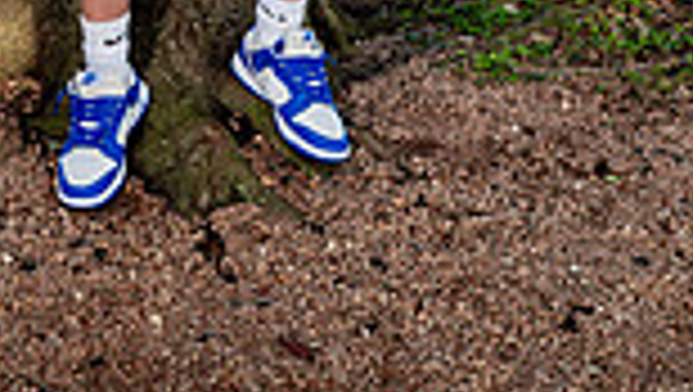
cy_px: -559
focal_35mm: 98
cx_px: 184
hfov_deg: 21.6
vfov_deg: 10.6
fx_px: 1803
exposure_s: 1/250
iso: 100
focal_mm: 32
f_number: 4
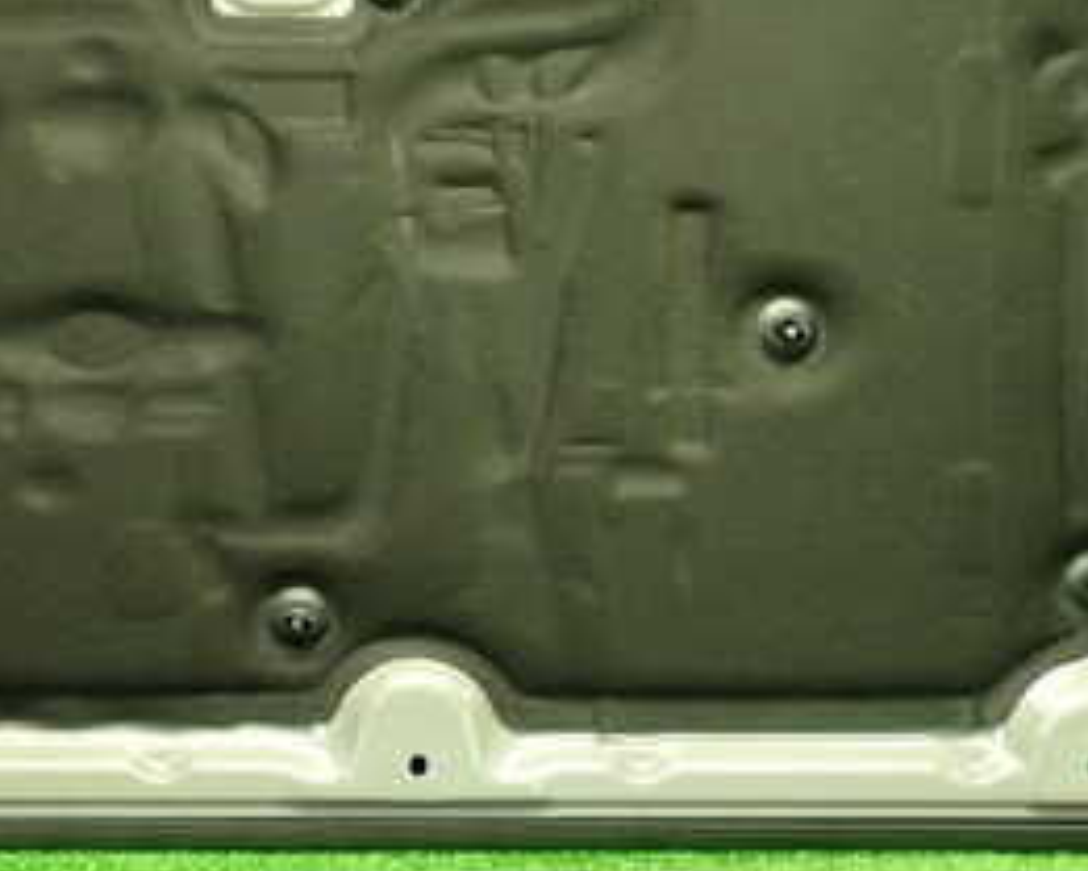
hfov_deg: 33.3
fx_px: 1804
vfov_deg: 27.0
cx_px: 375
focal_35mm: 56
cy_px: 288
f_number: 2
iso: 320
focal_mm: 4.5
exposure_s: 1/30
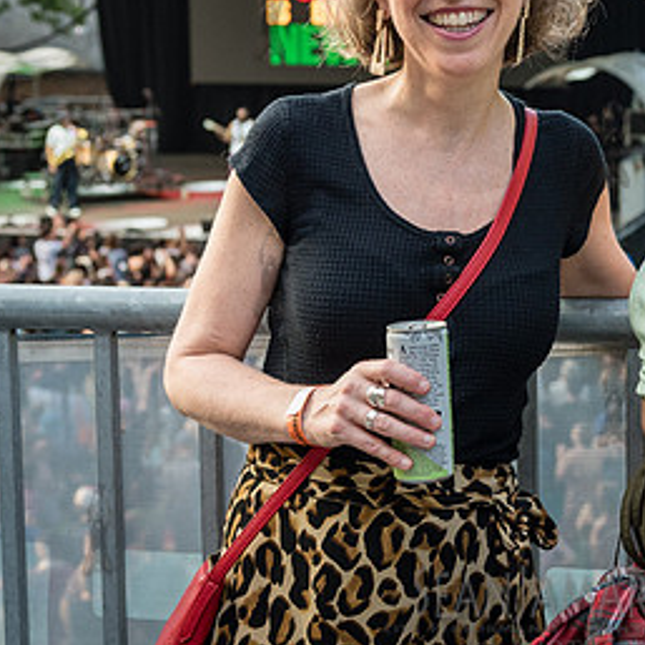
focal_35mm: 89
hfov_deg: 19.1
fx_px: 1876
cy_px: 197
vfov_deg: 19.4
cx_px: 592
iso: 1000
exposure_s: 1/320
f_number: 4
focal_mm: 38
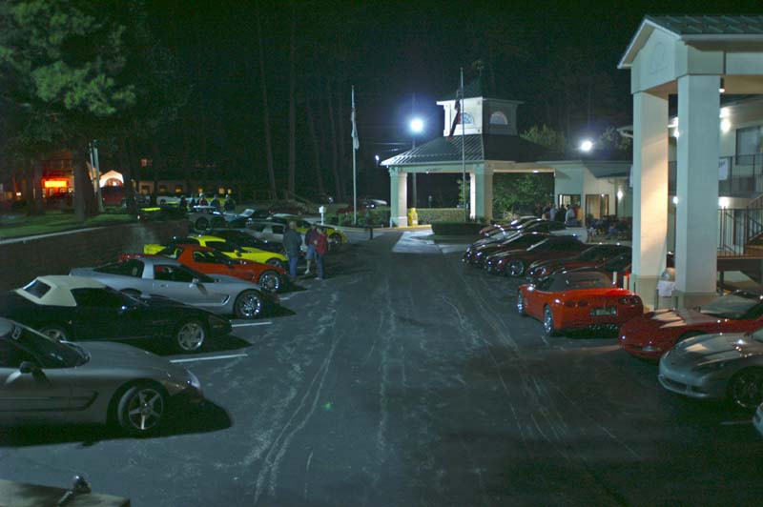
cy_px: 254
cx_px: 382
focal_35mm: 36
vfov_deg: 36.8
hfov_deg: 53.2
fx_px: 762
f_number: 4
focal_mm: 24
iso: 400
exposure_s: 1/6
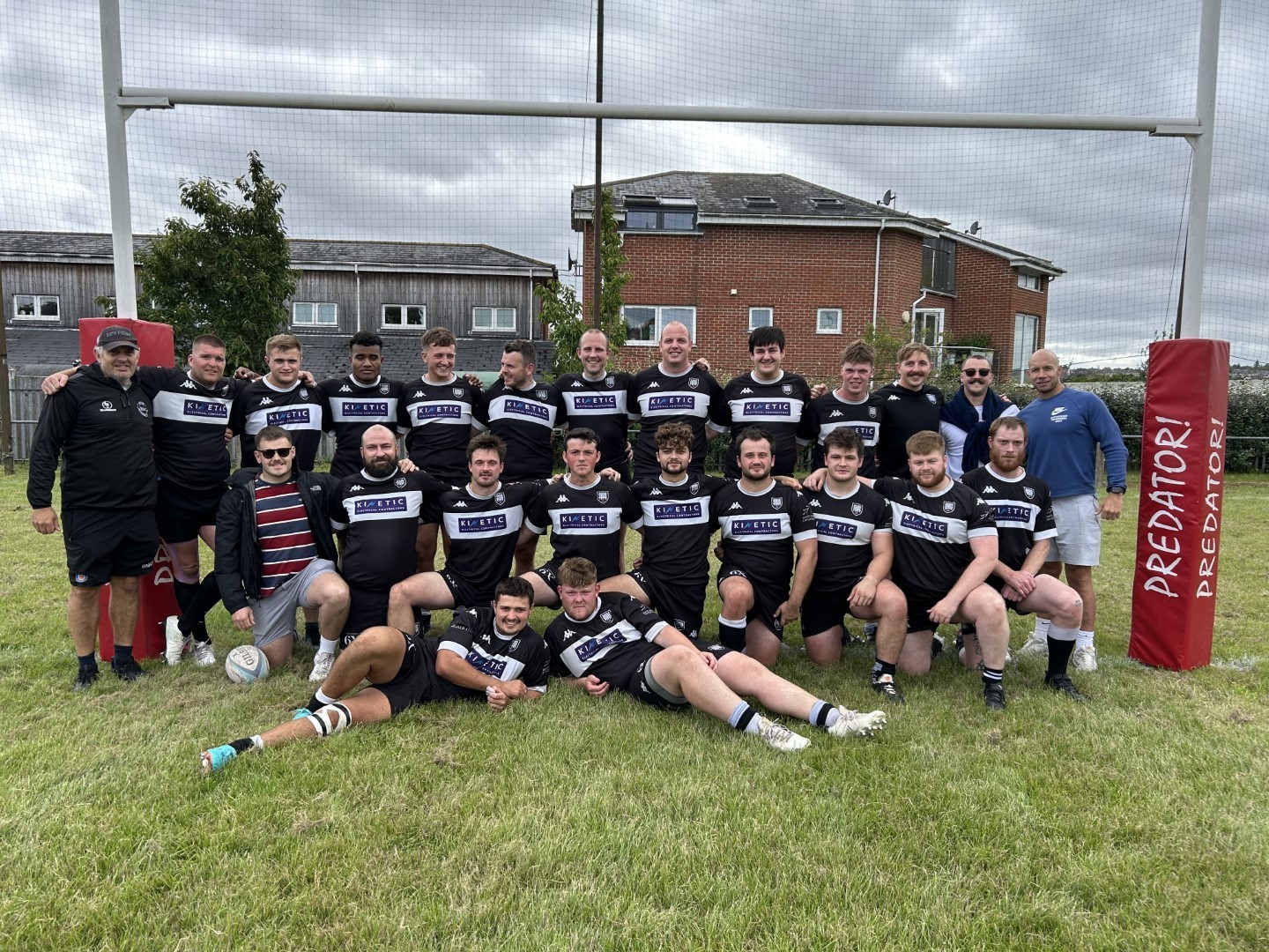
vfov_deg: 53.1
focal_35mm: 26
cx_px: 634
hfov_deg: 67.3
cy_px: 476
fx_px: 953
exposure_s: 1/1252
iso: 50
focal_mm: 5.7
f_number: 1.5
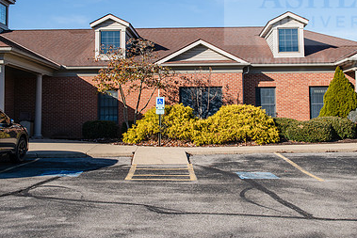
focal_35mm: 49
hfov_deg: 40.3
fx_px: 486
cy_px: 80
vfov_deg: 27.4
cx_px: 196
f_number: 7.1
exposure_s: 1/400
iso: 160
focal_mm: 32
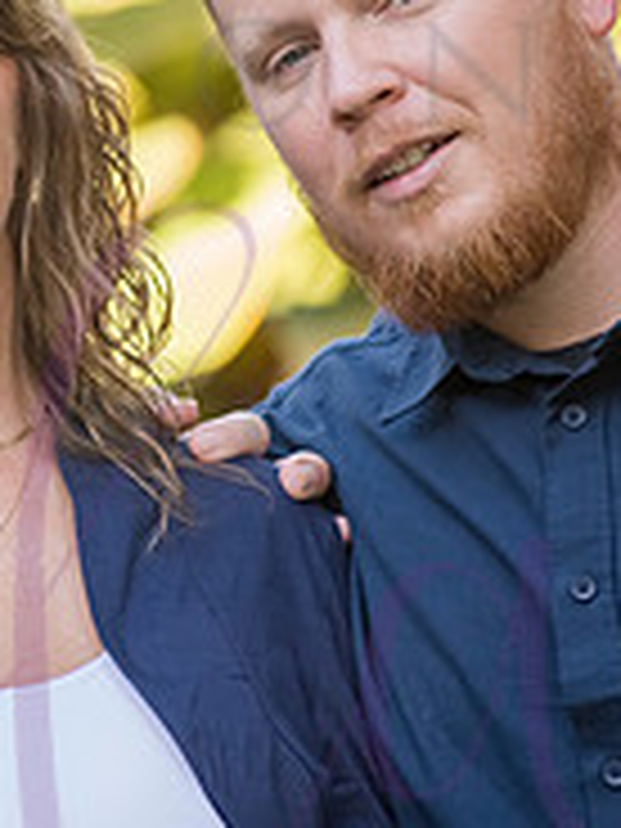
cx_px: -112
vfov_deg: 4.8
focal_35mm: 409
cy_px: 295
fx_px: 9783
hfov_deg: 3.6
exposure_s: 1/500
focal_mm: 135
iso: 800
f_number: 4
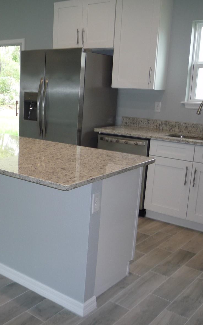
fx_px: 380
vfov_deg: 46.2
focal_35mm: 43
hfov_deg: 28.8
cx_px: 22
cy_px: 161
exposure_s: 1/40
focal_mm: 5.2
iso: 100
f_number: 3.3
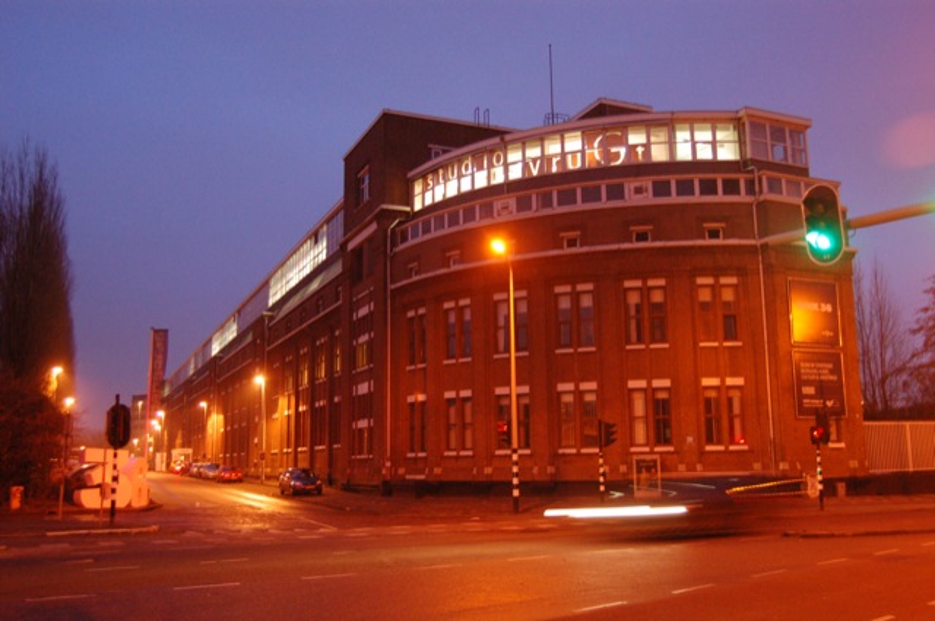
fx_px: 856
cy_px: 310
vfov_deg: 39.9
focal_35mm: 33
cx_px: 468
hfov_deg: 57.3
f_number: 3.8
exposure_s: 1/5
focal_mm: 22
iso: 1600
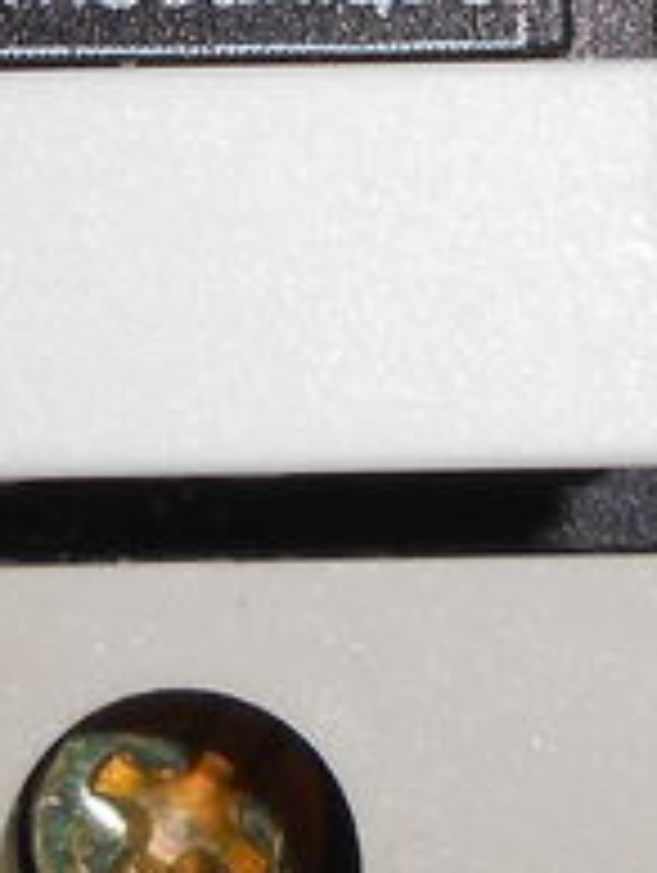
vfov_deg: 14.1
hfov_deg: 11.1
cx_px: 360
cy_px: -261
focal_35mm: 134
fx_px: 3384
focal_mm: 4.6
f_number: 11.5
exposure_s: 1/25
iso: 80
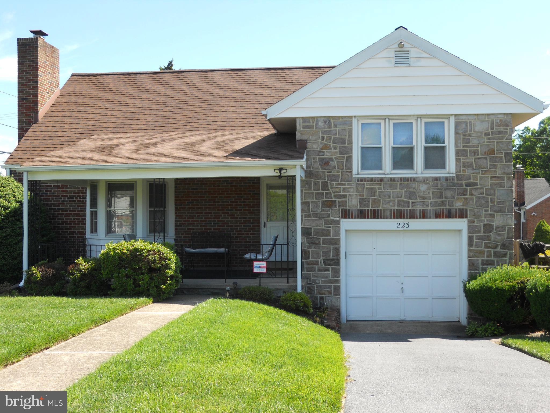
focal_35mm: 36
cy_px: 206
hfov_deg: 51.4
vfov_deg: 39.7
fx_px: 572
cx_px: 275
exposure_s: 1/400
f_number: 3
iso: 80
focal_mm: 6.4
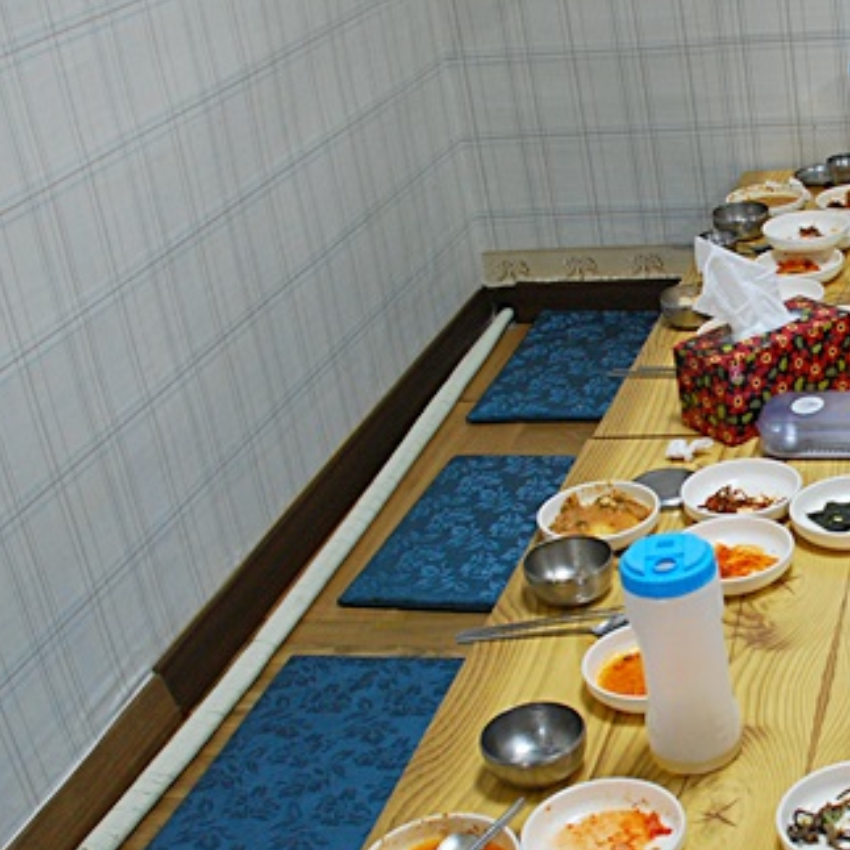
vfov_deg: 30.0
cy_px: 450
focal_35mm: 57
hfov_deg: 28.6
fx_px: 1584
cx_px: 808
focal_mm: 18
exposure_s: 1/80
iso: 400
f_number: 3.5
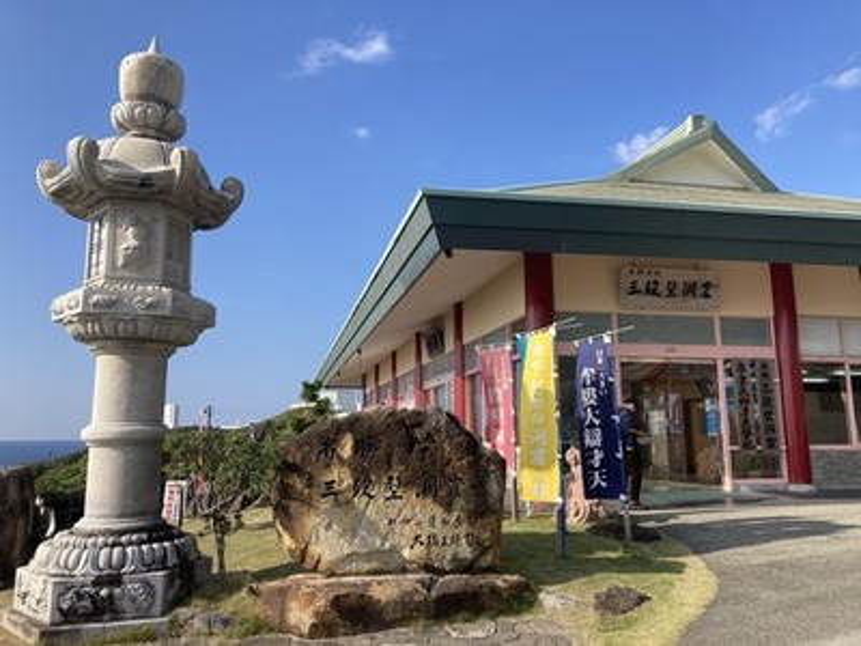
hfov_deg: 63.4
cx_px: 430
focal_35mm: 28
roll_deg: -0.3
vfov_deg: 49.7
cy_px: 323
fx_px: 696
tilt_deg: +8.9
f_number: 1.8
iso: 20
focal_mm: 3.99
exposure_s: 1/1715
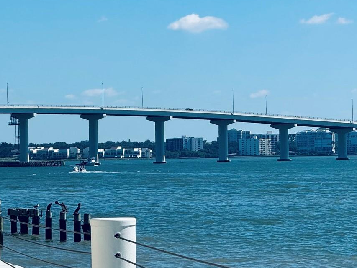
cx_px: 194
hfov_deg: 8.8
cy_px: 98
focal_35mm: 225
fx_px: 2321
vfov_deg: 6.6
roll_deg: +1.5
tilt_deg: +2.2
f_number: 2.8
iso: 50
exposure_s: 1/3690
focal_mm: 15.66
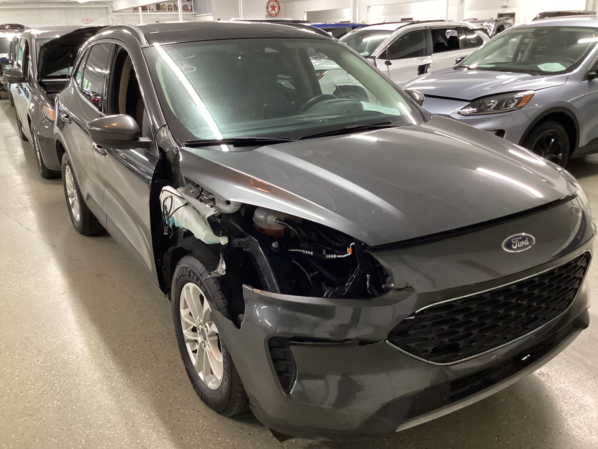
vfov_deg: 45.4
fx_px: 536
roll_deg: +1.7
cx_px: 299
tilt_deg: -20.8
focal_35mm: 31
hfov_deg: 58.4
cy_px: 224
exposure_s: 1/33
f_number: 2.4
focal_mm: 3.3
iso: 400
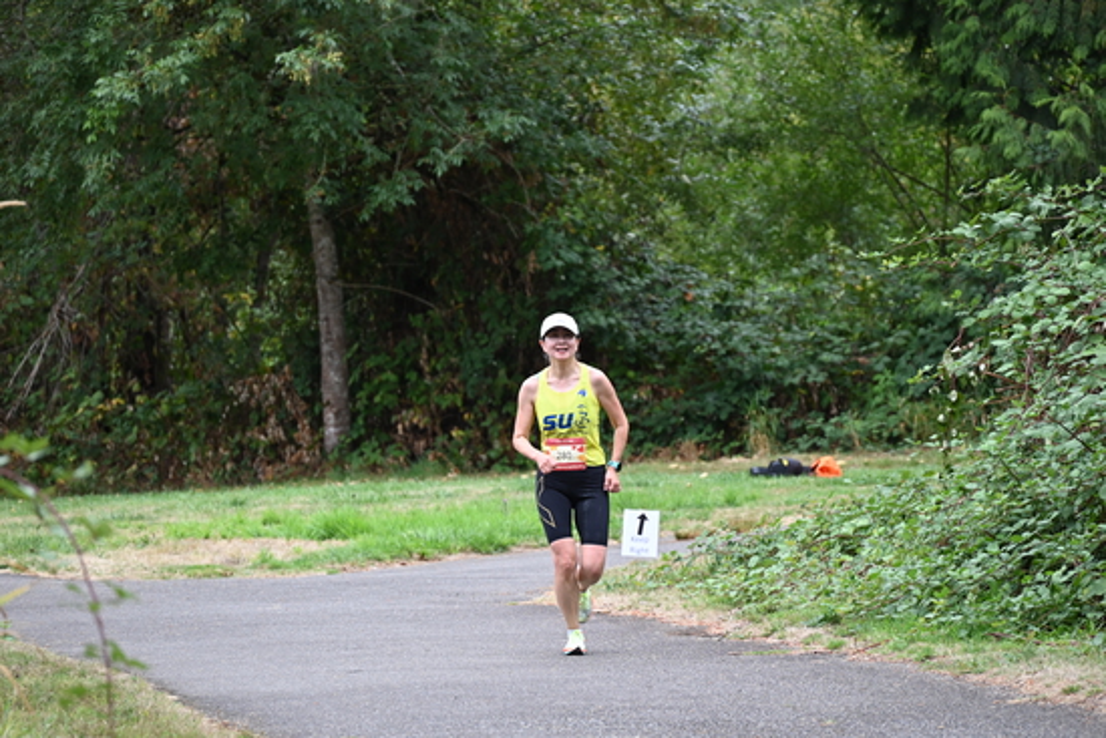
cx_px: 553
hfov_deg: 10.3
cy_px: 369
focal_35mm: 200
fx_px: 6146
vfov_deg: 6.9
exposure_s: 1/250
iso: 500
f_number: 6.3
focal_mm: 200
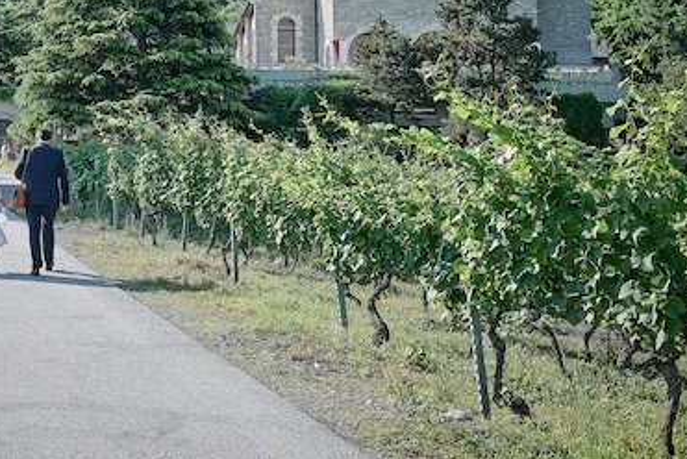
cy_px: 51
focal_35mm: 74
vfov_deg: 18.2
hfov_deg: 26.9
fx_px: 1413
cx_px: 165
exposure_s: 1/640
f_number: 5.6
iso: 400
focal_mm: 41
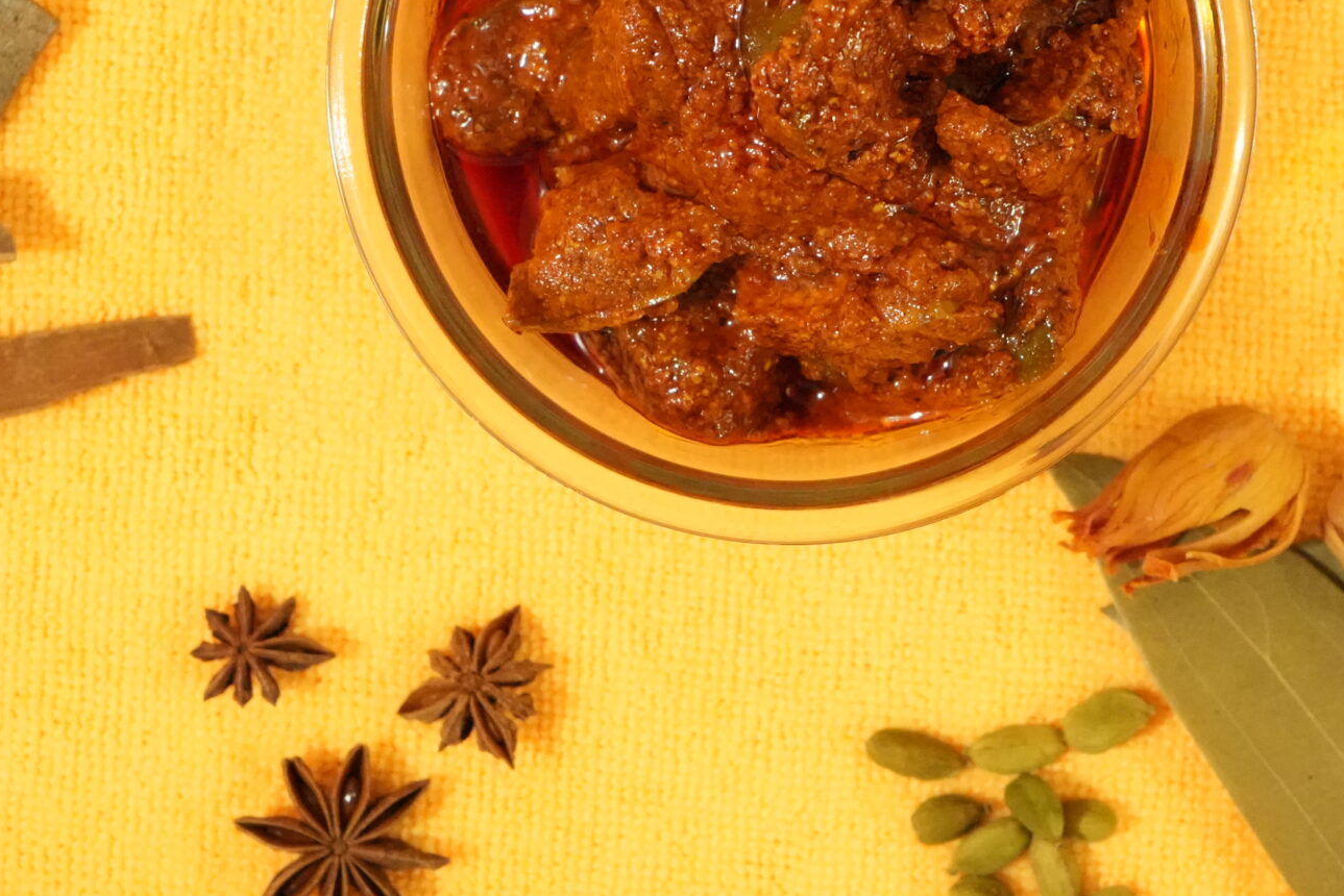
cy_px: 126
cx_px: 776
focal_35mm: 139
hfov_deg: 14.7
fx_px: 5190
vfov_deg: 9.8
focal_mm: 70
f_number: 5.6
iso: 12800
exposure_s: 1/40
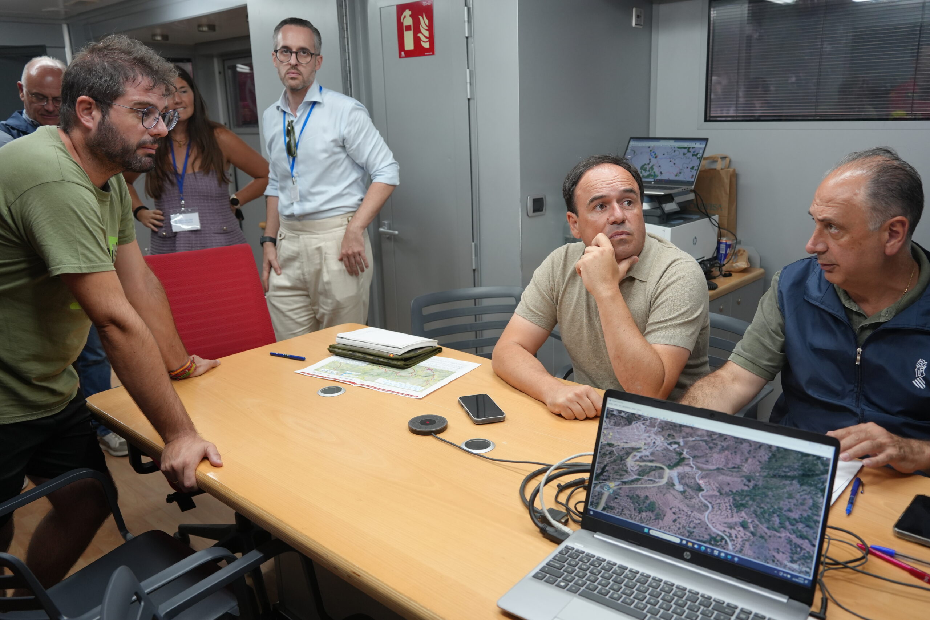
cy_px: 310
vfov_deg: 46.4
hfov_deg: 65.5
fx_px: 723
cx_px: 465
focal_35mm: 28
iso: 1000
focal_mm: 28
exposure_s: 1/160
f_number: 4
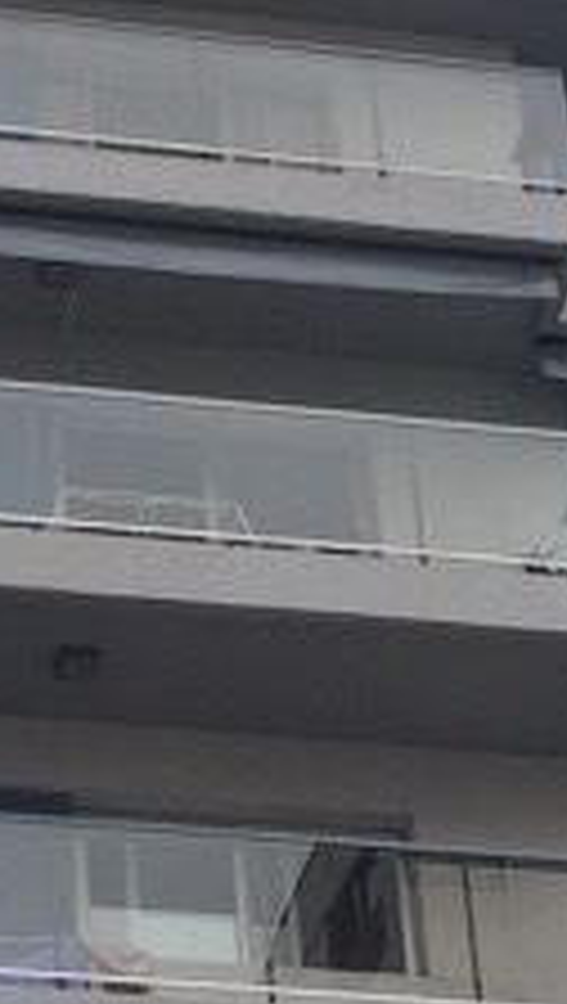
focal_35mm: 145
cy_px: 824
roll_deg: +5.1
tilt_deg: +35.5
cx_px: 162
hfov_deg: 8.4
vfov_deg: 14.7
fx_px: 3862
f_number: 2.2
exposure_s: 1/554
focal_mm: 4.15
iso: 32
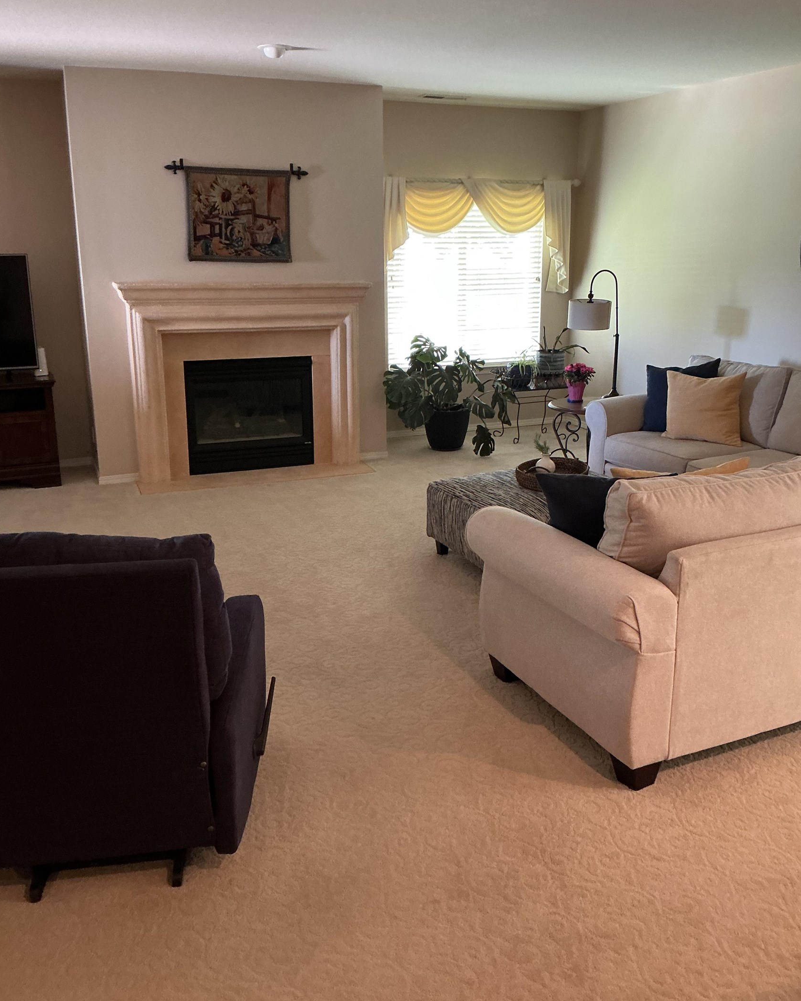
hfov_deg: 47.1
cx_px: 405
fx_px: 919
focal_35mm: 31
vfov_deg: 57.1
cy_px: 464
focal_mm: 3
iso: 200
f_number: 1.8
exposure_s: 1/40
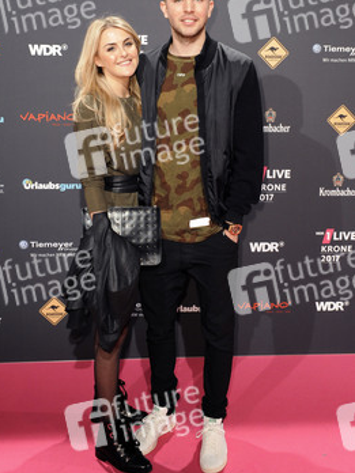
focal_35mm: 42
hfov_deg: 34.3
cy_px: 215
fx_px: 574
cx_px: 175
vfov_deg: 44.7
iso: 2500
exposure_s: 1/160
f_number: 6.3
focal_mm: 38
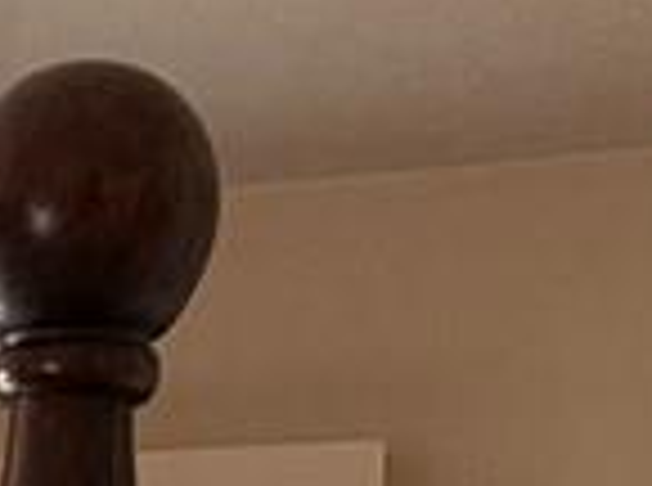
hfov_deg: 10.5
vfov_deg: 7.5
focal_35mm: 170
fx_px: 3194
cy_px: 1534
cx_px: -724
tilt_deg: -8.8
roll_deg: -0.6
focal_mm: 6.76
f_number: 1.78
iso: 250
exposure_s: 1/60
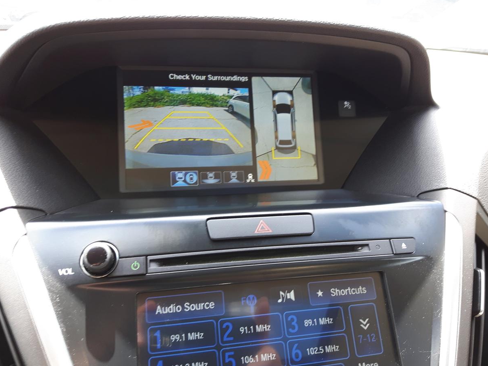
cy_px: 179
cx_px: 251
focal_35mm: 33
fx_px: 465
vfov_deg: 43.0
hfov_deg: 55.3
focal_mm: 3.7
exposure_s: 1/50
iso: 40
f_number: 1.9
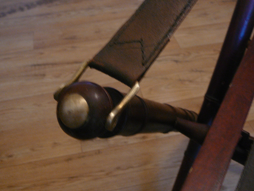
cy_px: 96
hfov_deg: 43.9
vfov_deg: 33.6
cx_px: 127
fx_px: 316
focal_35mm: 43
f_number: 3.2
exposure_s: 1/8
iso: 200
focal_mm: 6.4
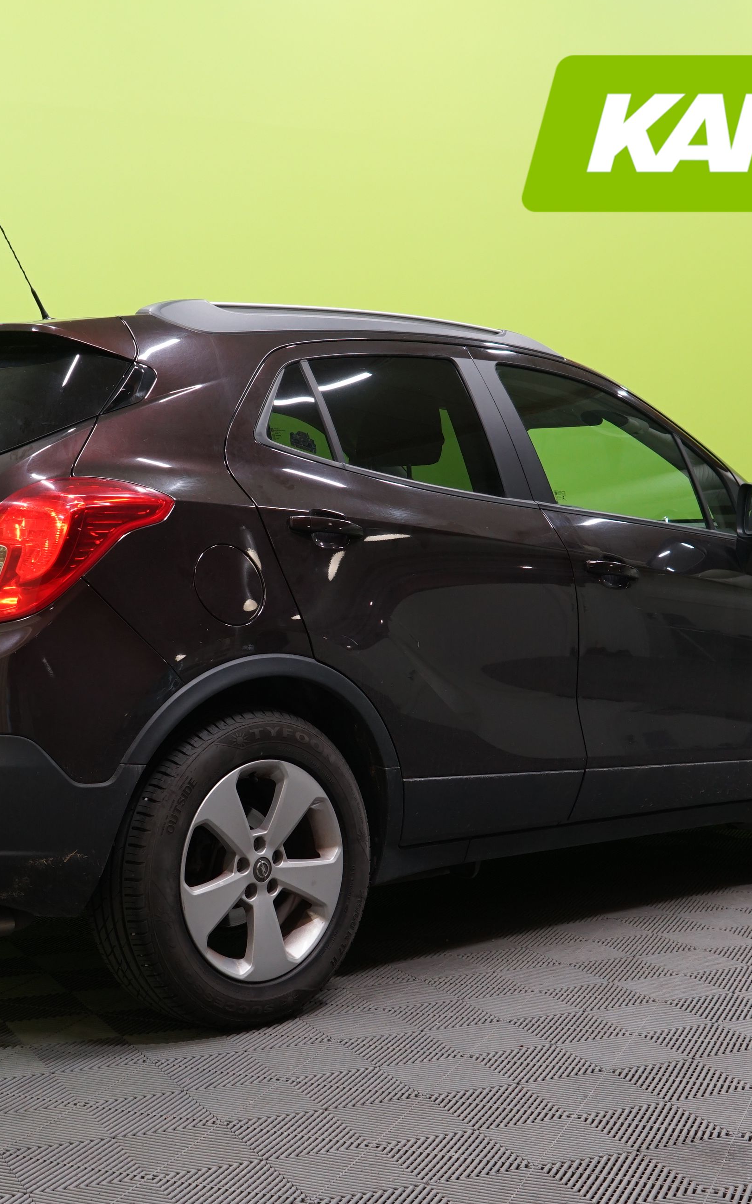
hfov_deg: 25.3
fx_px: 1673
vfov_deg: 39.6
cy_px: 605
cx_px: 294
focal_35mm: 51
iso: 640
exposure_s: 1/25
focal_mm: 33
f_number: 7.1
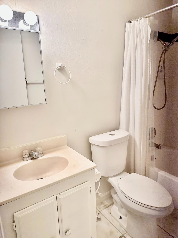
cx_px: 89
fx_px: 165
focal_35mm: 24
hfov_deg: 56.8
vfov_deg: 71.6
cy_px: 119
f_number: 1.78
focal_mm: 6.86
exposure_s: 1/120
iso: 200
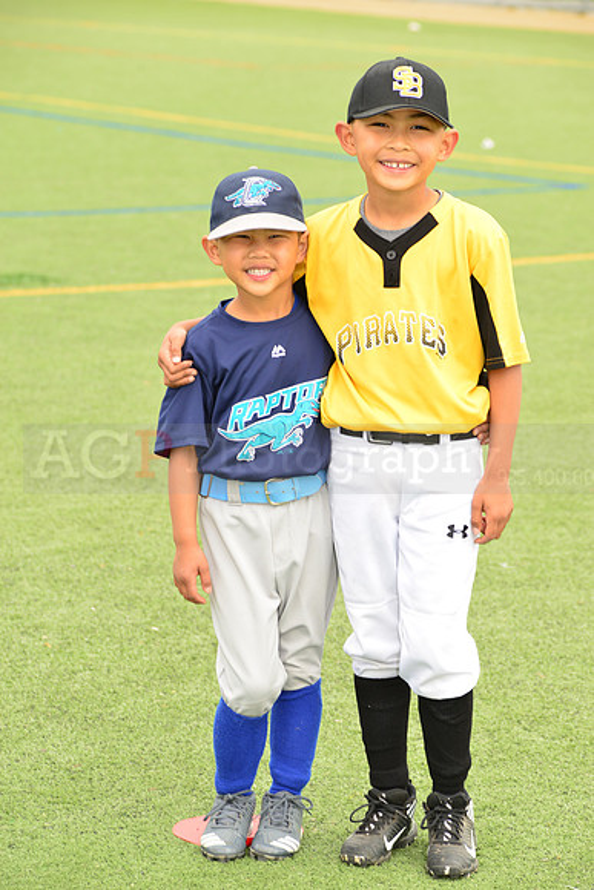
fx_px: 3092
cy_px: 445
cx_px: 297
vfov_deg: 16.4
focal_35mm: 125
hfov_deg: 11.0
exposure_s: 1/200
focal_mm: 125
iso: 250
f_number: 8
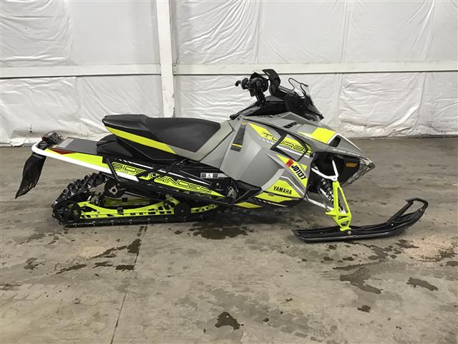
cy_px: 172
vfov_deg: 45.4
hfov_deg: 58.4
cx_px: 229
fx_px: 410
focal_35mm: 31
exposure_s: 1/30
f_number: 2.4
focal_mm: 3.3
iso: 80
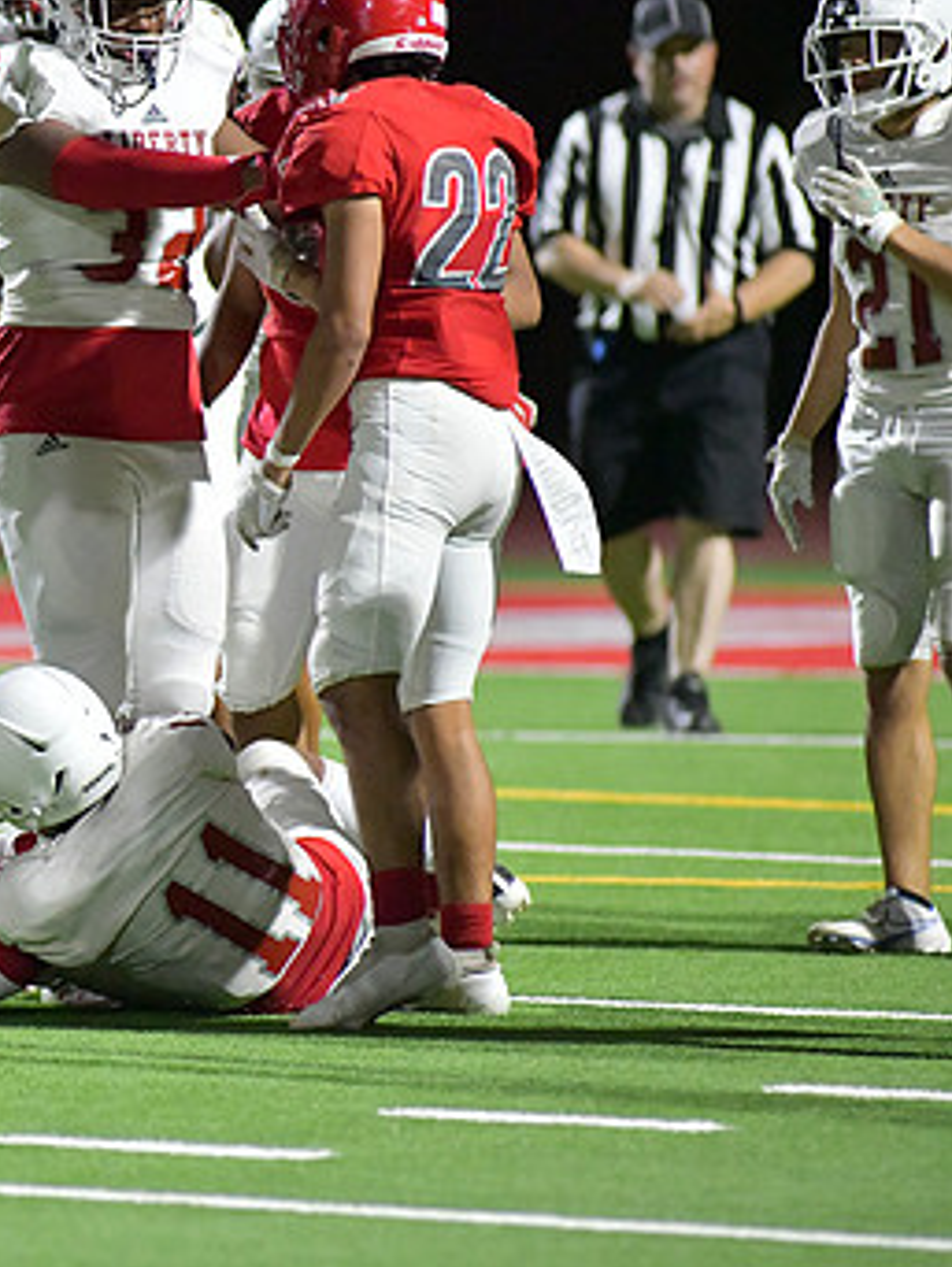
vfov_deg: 4.1
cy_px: 561
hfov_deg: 3.0
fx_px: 17909
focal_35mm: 489
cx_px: -119
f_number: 4
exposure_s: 1/1250
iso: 11400
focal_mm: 300
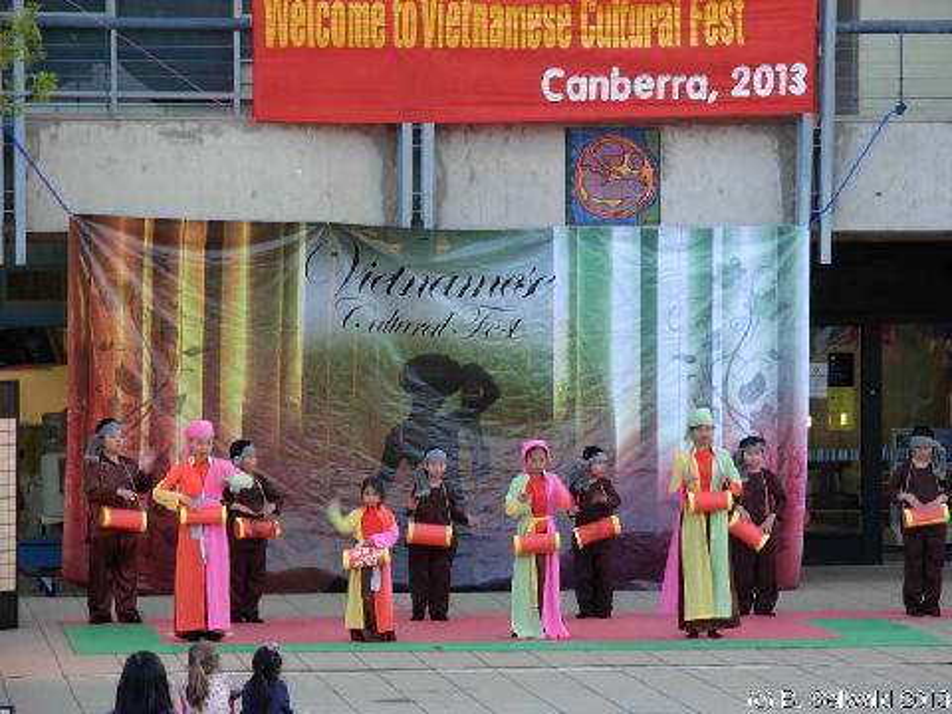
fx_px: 5225
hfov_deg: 10.4
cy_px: 357
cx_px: 476
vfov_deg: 7.8
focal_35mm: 190
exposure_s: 1/19
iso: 79
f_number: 5
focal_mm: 31.4
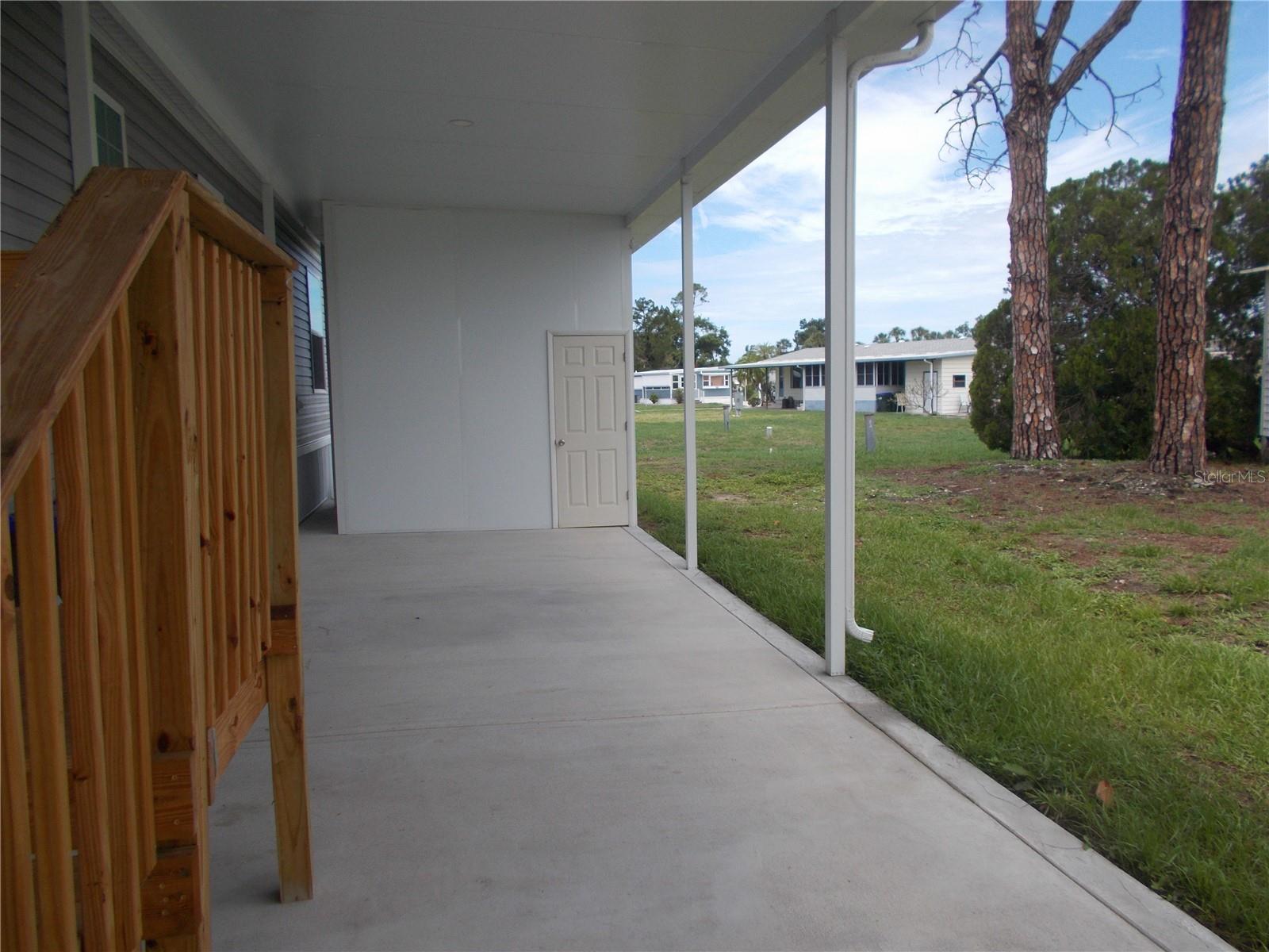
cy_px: 476
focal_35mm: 26
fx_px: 953
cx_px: 634
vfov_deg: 53.1
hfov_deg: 67.3
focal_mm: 4.6
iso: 80
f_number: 8
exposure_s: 1/125
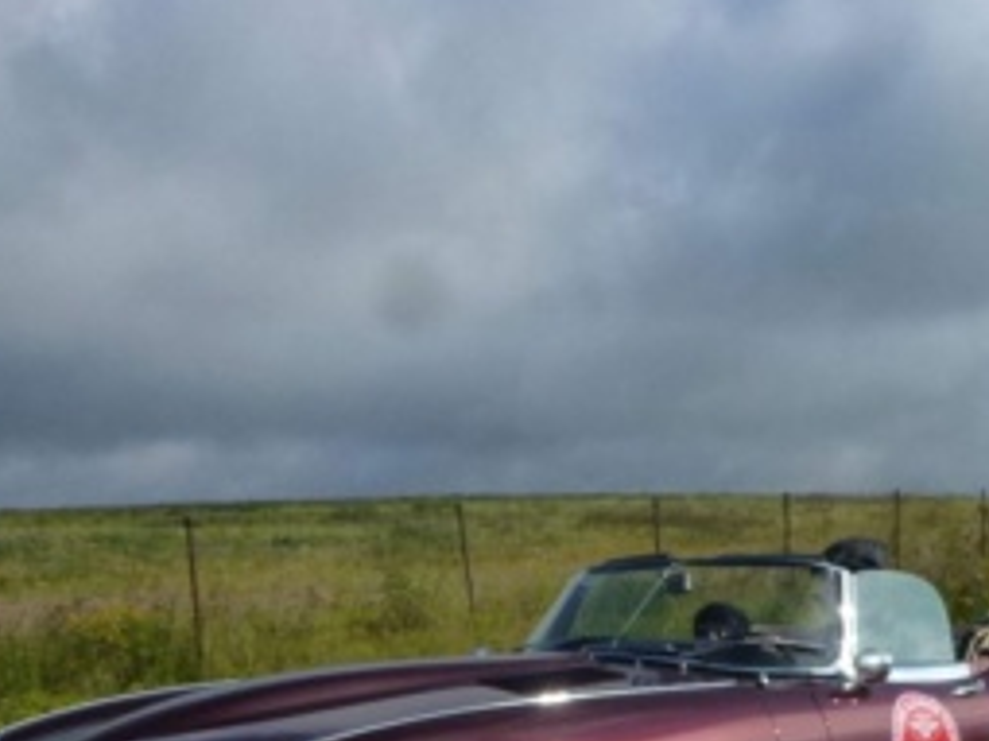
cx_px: 725
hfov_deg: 39.5
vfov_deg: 29.2
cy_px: 708
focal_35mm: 47
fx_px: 1342
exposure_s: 1/1600
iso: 160
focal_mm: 4.3
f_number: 4
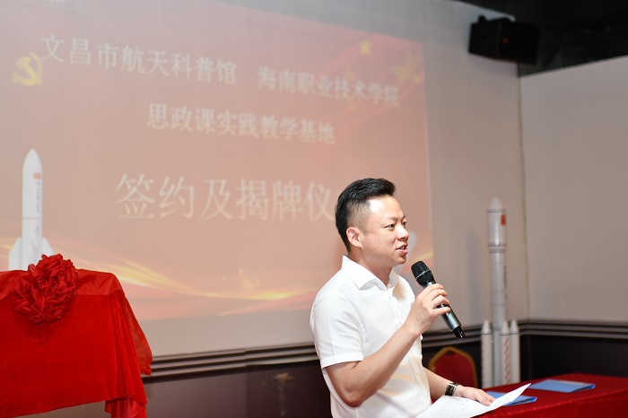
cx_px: 314
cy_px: 209
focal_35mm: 52
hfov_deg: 37.9
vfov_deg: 25.7
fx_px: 915
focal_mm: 35
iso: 320
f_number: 1.4
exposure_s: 1/160
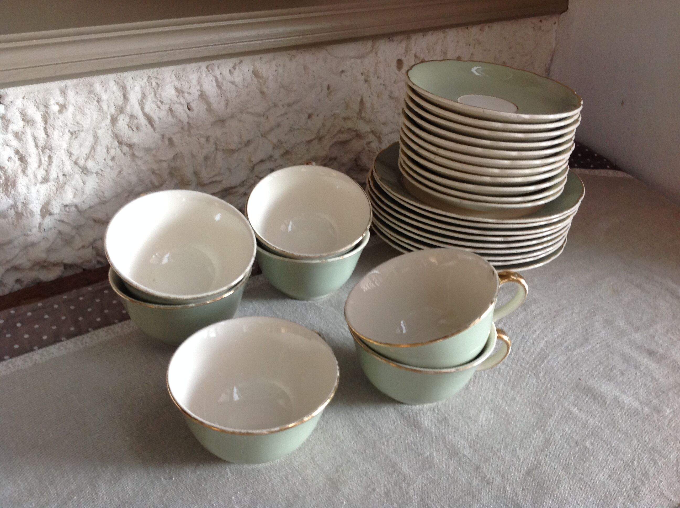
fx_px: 687
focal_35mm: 35
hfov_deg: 52.7
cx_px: 340
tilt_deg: -31.3
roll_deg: -3.0
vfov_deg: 40.6
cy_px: 254
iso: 125
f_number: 2.4
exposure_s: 1/15
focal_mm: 4.28
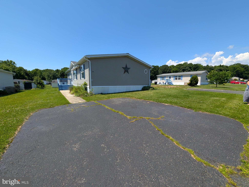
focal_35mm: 12
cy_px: 94
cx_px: 124
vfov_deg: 94.6
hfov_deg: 110.5
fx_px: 86
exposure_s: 1/4184
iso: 80
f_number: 1.7
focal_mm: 2.02
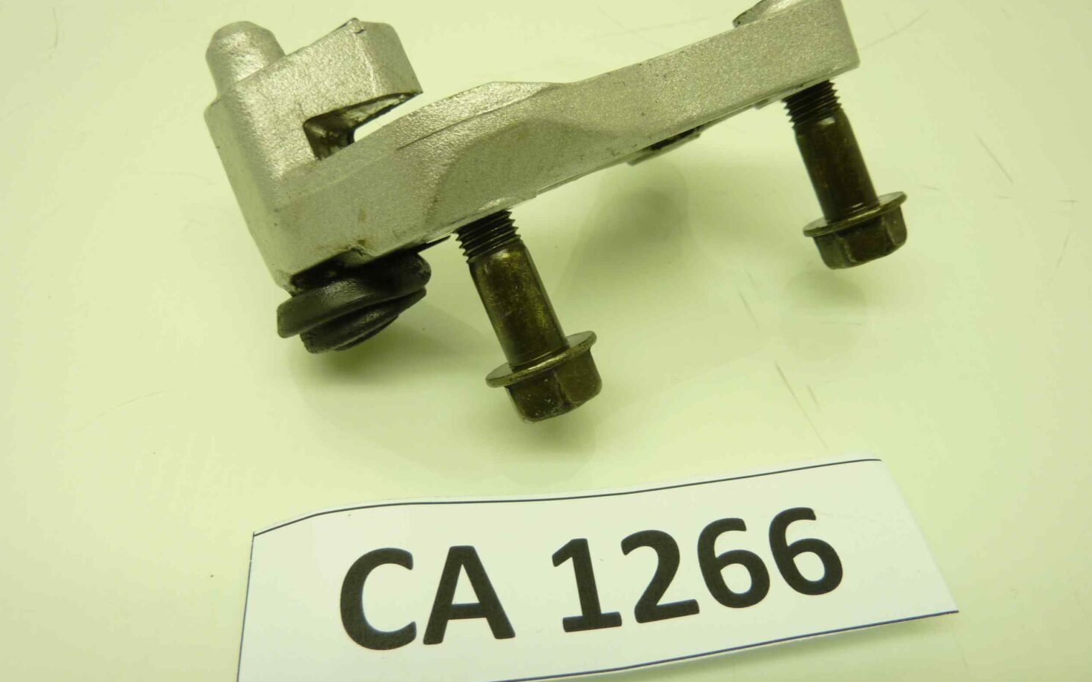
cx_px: 552
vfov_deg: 46.0
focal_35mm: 27
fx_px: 804
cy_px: 318
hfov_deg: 68.4
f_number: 3.3
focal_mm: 4.1
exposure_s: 1/25
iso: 80
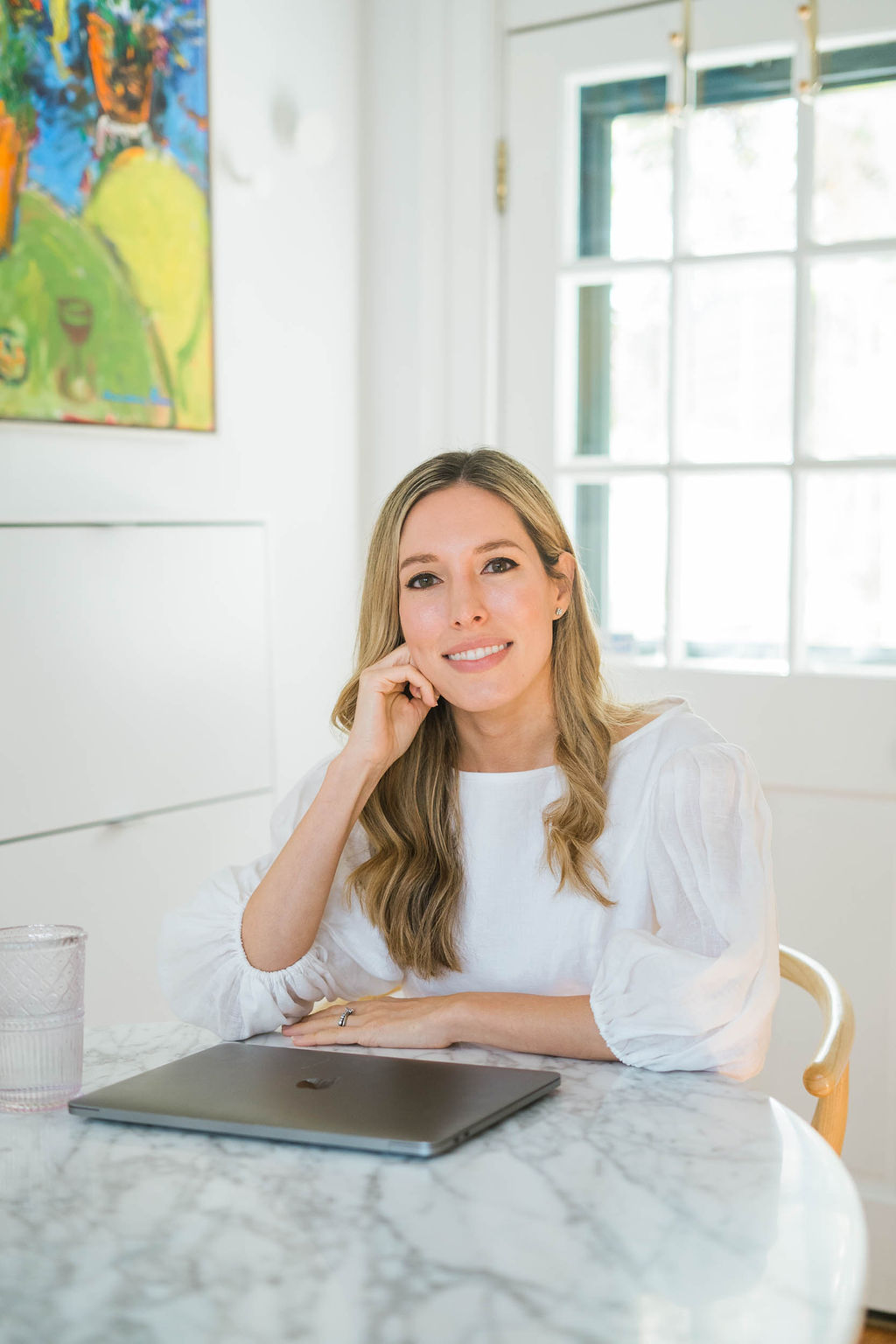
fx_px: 1867
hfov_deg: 27.0
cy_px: 672
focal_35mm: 50
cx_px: 448
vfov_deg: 39.6
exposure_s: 1/400
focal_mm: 50
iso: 1000
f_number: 2.5
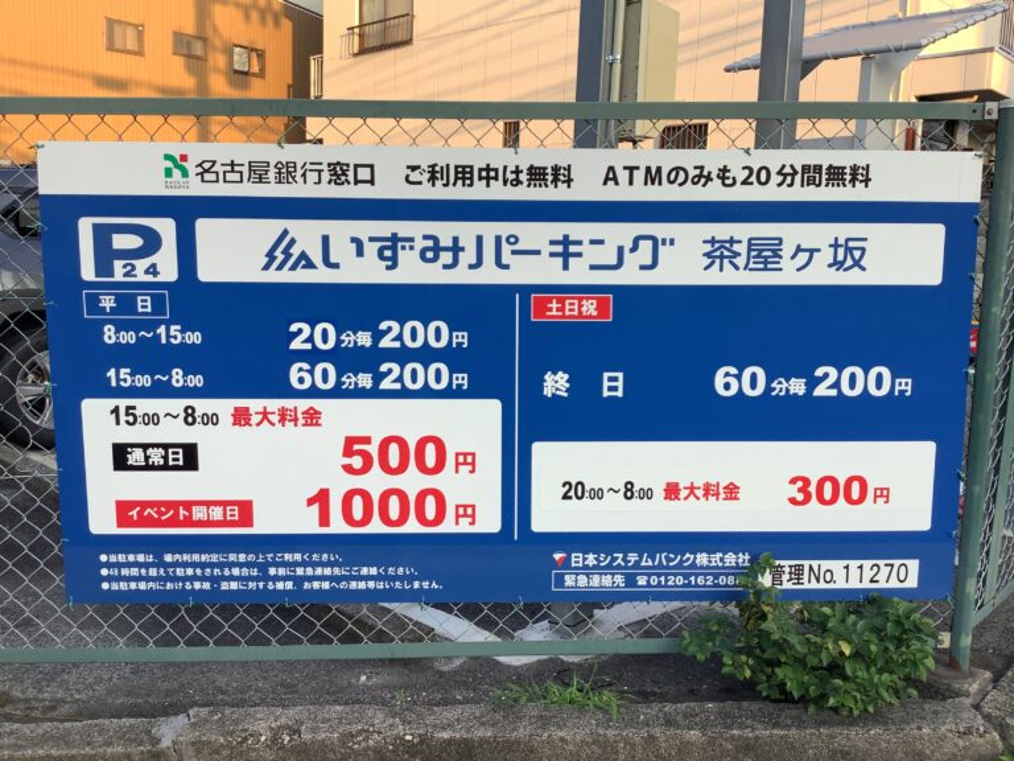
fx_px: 908
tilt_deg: -8.1
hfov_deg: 58.4
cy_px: 380
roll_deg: -2.5
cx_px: 507
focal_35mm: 31
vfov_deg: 45.4
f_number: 2.4
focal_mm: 3.3
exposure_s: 1/143
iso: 25
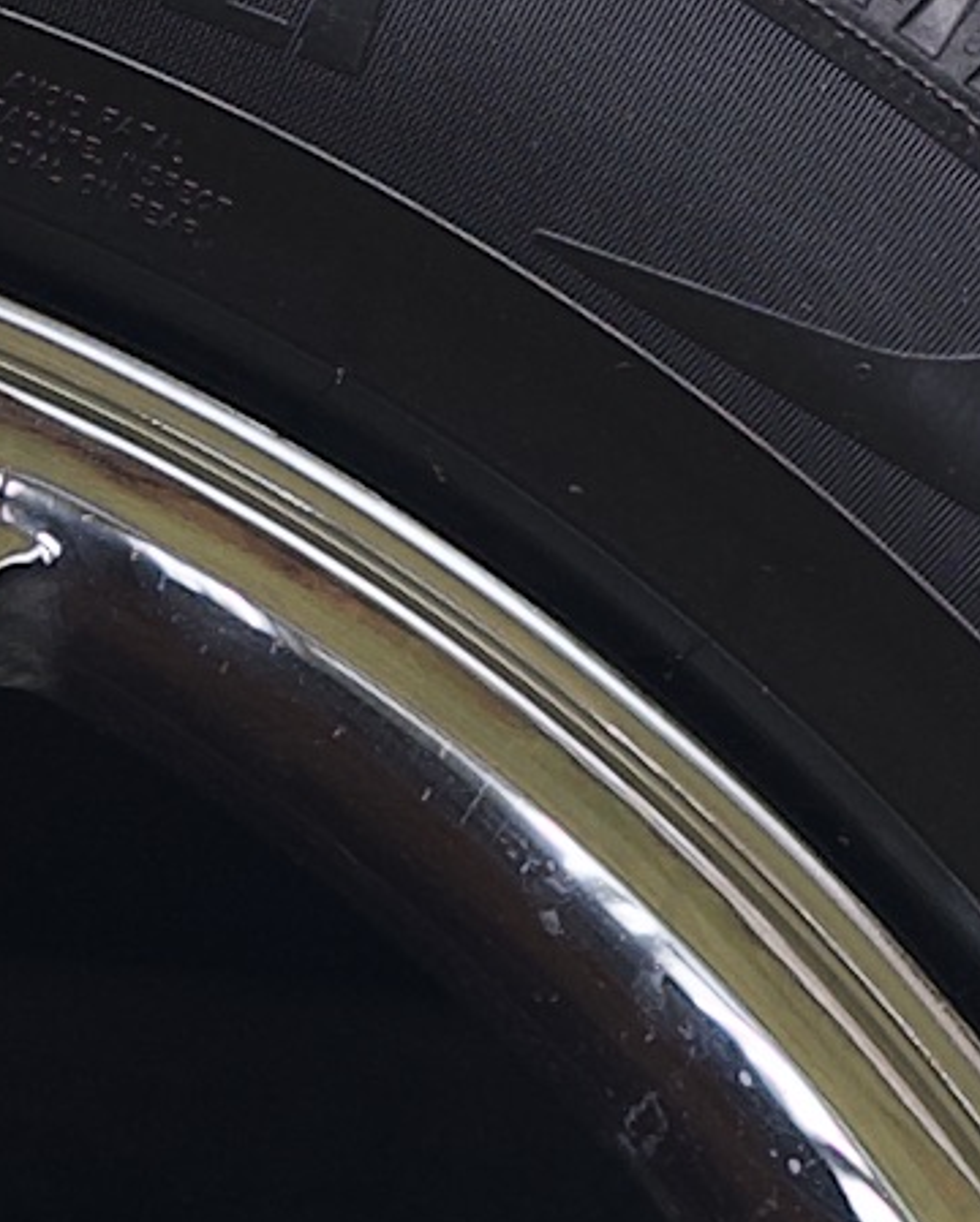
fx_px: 27263
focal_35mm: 753
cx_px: -1015
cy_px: 1954
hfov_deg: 2.1
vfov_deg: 2.6
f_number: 4.5
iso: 160
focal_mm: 85
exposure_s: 1/200
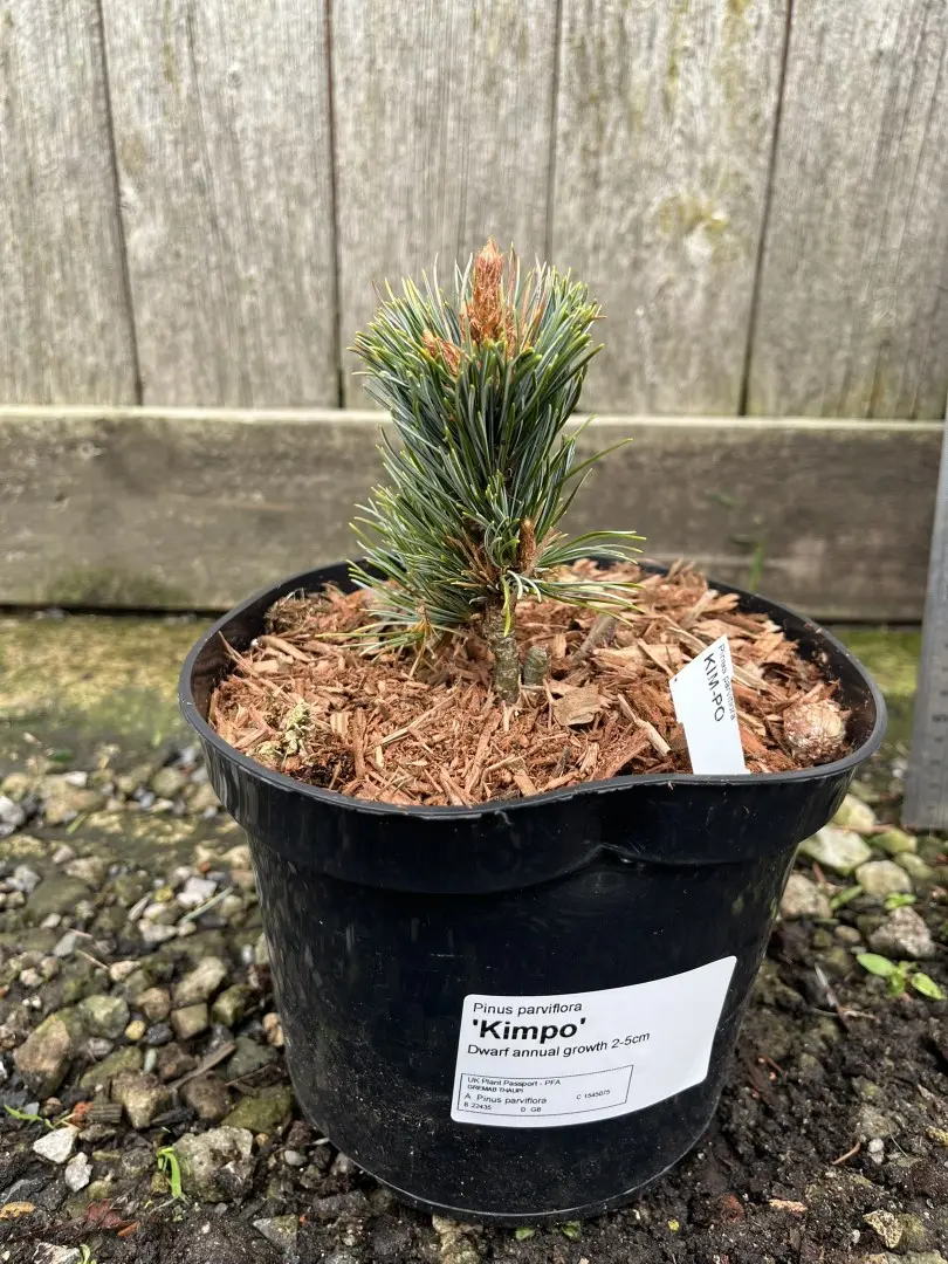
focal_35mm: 26
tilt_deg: -22.6
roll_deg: -1.0
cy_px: 632
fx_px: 949
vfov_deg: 67.3
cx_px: 474
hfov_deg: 53.1
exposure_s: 1/184
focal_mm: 5.1
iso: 40
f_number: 1.6
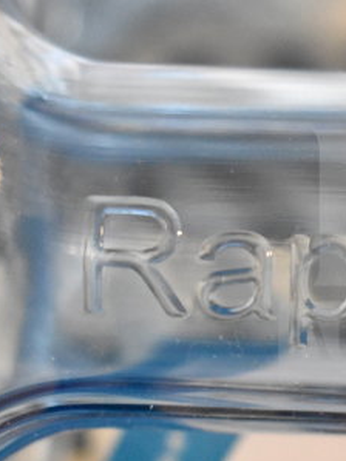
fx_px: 1494
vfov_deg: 17.6
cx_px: 451
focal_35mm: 112
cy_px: 252
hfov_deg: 12.8
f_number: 4.8
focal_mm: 38
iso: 9000
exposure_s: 1/60
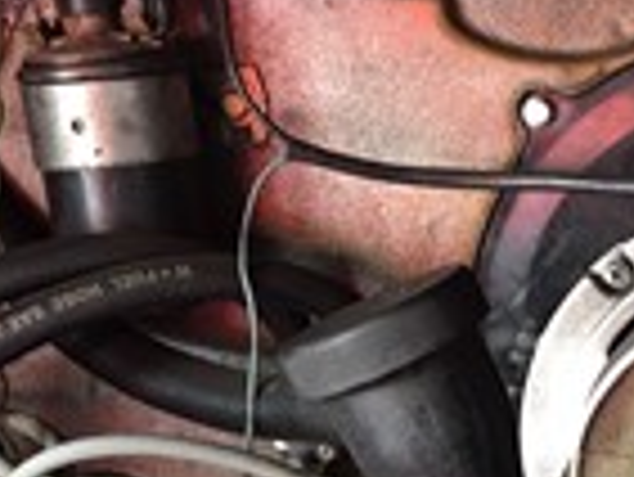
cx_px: 724
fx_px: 1503
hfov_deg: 22.3
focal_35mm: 82
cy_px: 400
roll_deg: -0.7
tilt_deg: -14.8
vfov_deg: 17.8
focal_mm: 4.15
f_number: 2.2
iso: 40
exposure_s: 1/17
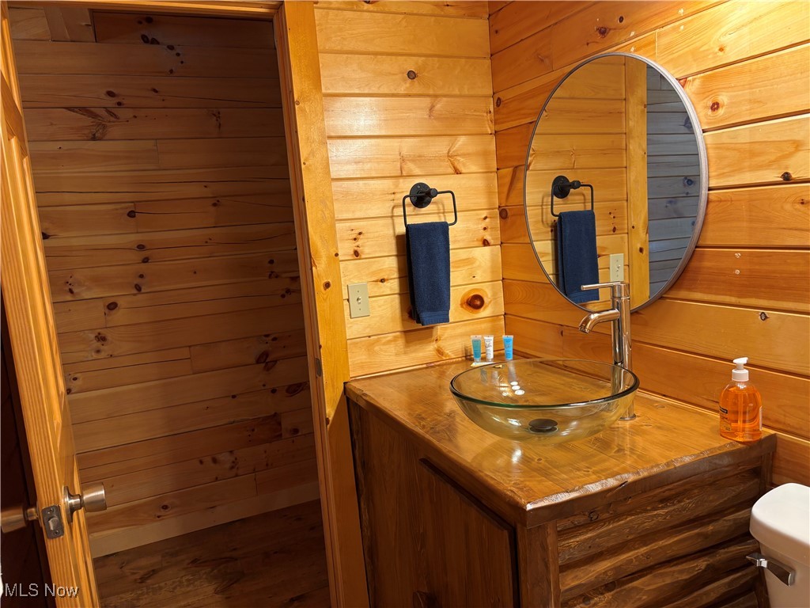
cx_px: 405
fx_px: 608
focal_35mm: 26
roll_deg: +5.1
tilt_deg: -7.6
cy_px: 304
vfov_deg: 53.1
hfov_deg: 67.3
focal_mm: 5.96
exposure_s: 1/60
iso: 100
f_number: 1.6
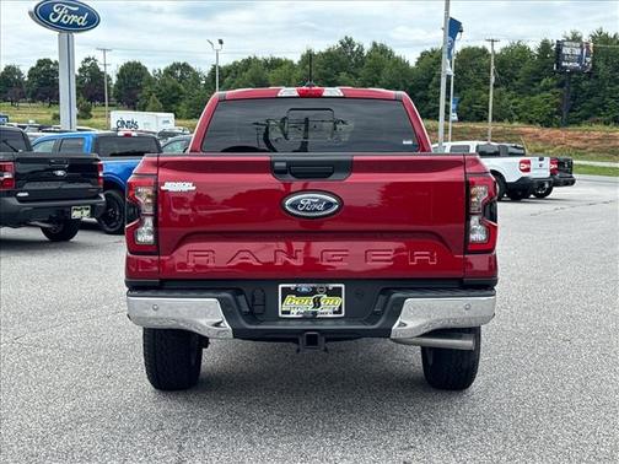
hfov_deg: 39.7
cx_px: 310
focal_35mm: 48
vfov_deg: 30.3
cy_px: 232
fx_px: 858
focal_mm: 6.76
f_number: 1.78
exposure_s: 1/1984
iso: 64
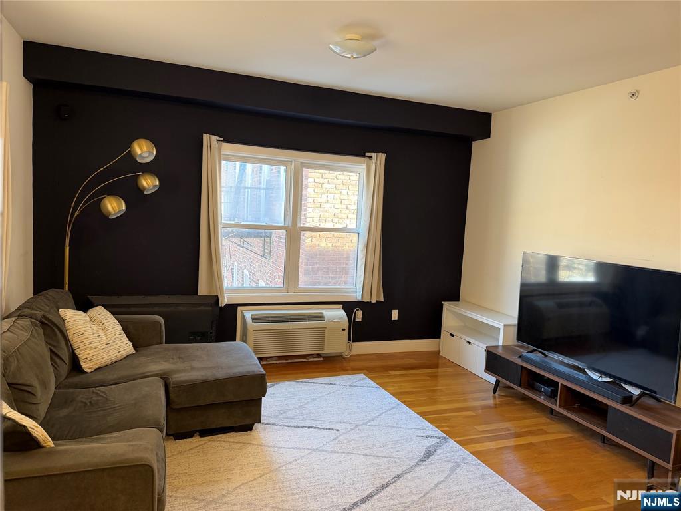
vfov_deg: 56.8
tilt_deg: -5.2
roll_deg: -3.1
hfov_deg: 71.6
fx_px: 472
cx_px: 340
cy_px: 256
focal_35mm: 24
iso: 160
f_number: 1.78
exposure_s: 1/60
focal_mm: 6.76
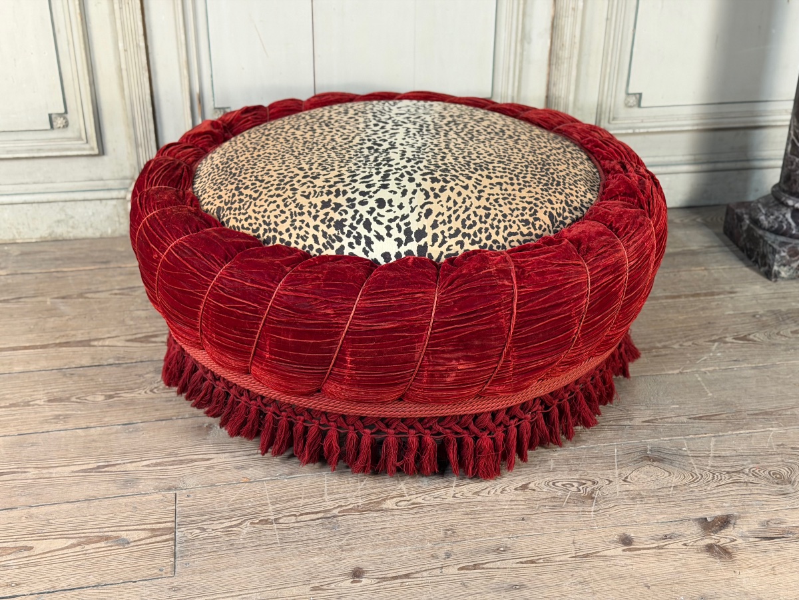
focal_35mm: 48
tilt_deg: -28.8
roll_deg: -0.1
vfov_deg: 30.3
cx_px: 400
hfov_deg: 39.7
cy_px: 300
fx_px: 1108
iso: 250
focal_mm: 6.76
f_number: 1.78
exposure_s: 1/50
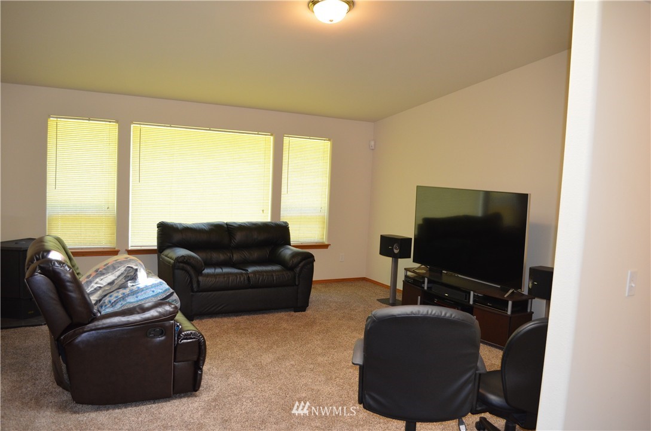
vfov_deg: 47.7
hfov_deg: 67.5
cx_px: 326
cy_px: 216
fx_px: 487
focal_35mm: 27
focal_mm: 18
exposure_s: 1/60
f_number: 3.5
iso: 800
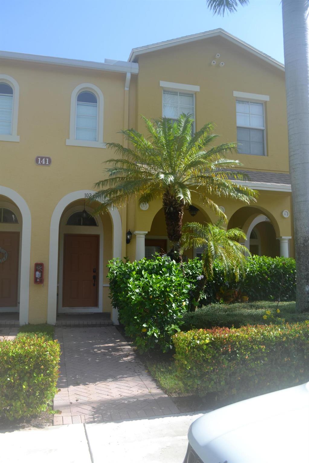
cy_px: 232
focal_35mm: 30
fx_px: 386
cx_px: 154
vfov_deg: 61.9
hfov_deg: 43.6
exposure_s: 1/160
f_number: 6.3
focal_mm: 20
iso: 100
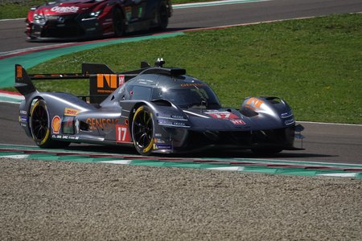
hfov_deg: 4.3
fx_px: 4877
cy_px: 120
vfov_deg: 2.8
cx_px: 181
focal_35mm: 485
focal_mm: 177.86
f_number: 6.3
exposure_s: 1/800
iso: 100
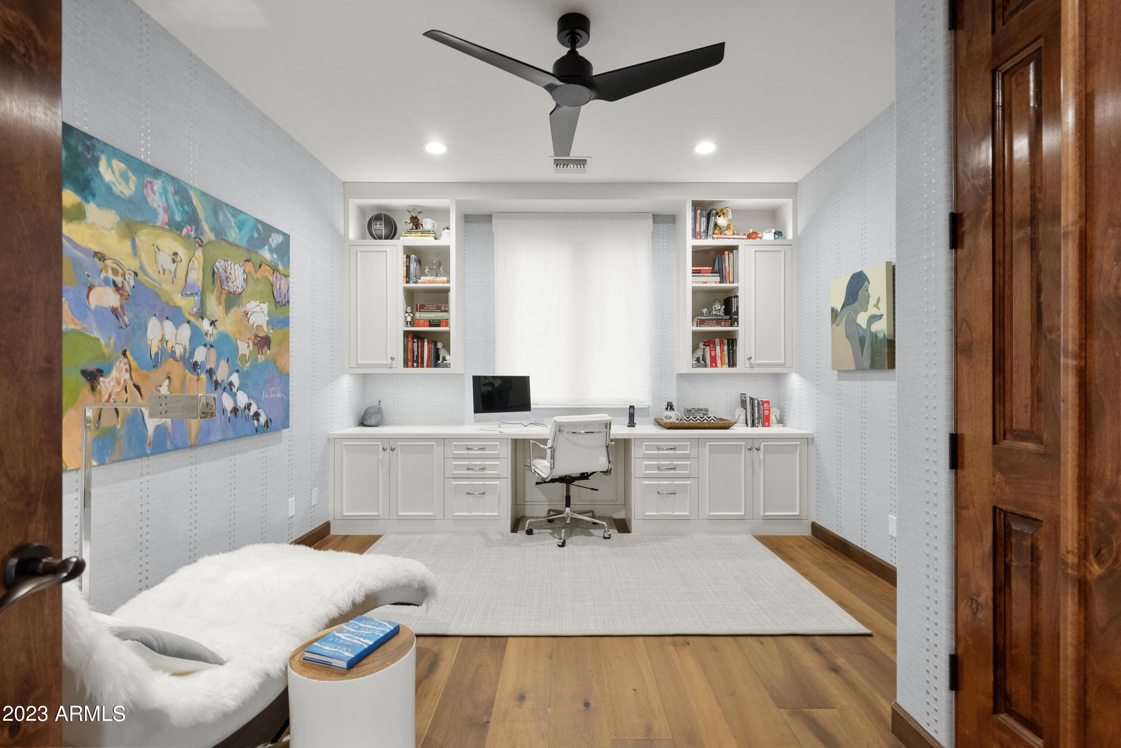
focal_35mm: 16
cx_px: 560
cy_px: 374
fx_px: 498
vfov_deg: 73.8
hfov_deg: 96.7
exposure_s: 1/13
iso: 2500
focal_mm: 16
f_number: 8
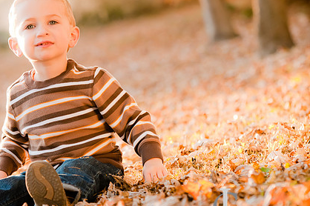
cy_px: 102
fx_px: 1790
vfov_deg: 6.6
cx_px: 110
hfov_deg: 9.9
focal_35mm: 208
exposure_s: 1/250
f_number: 3.5
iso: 500
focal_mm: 100
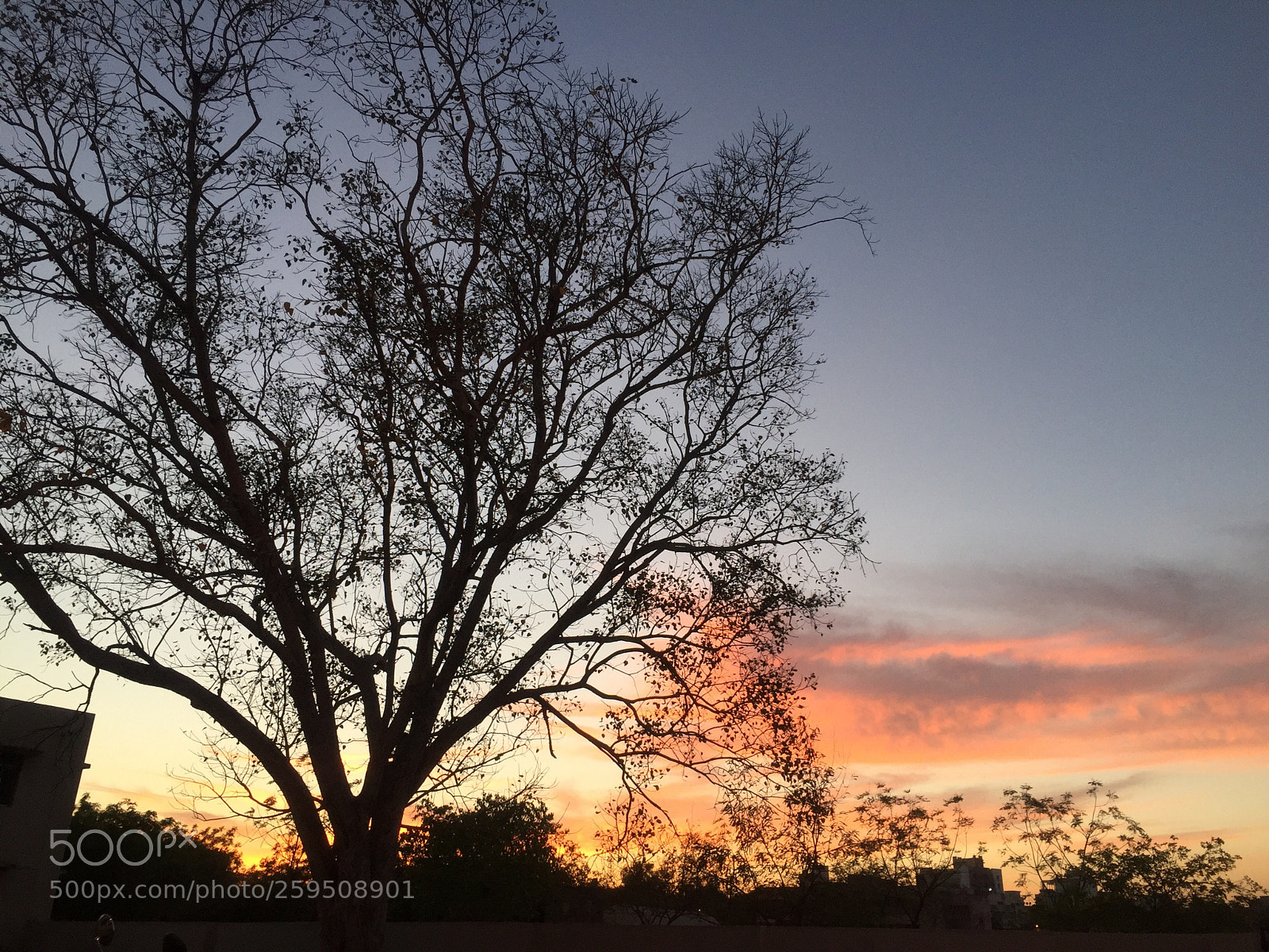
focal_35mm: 29
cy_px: 476
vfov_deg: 48.2
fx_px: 1063
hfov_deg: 61.7
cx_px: 634
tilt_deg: +23.5
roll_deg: -2.6
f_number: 2.2
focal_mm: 4.15
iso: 50
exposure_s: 1/100
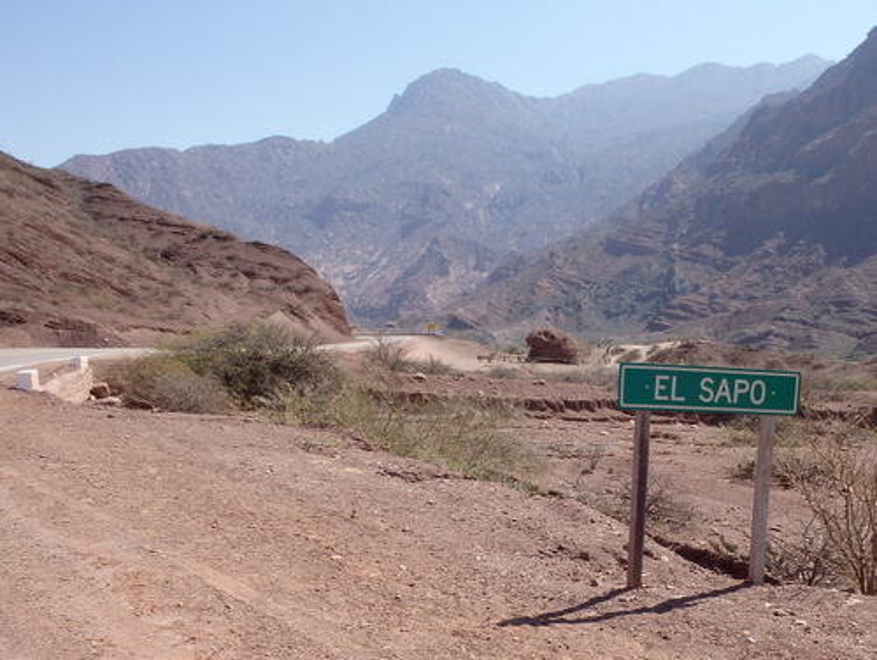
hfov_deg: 63.4
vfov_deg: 49.8
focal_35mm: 28
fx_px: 710
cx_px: 438
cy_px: 330
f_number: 3.9
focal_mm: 5
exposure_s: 1/640
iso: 125
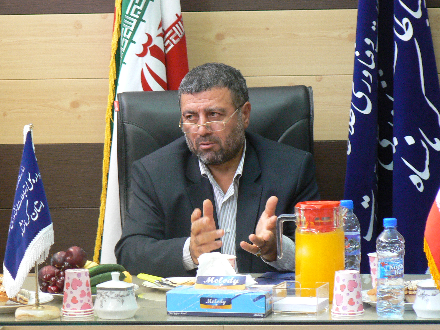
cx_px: 220
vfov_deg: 8.8
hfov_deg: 11.8
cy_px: 165
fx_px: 2135
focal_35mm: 168
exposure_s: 1/13
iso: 200
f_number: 3.3
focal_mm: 28
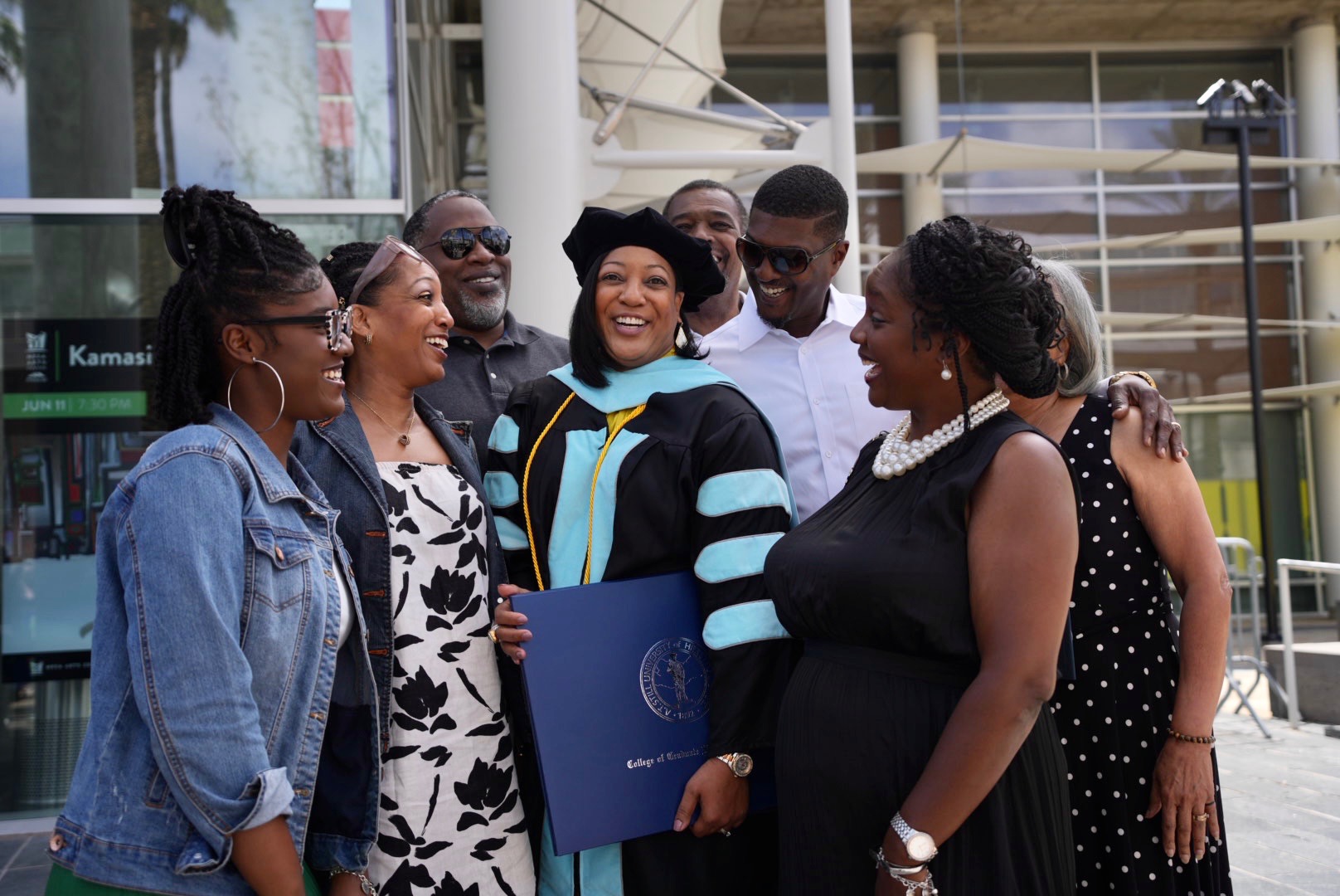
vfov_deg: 33.5
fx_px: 1490
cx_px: 670
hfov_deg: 48.4
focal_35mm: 40
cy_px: 448
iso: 160
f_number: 3.5
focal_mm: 40
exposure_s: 1/1000
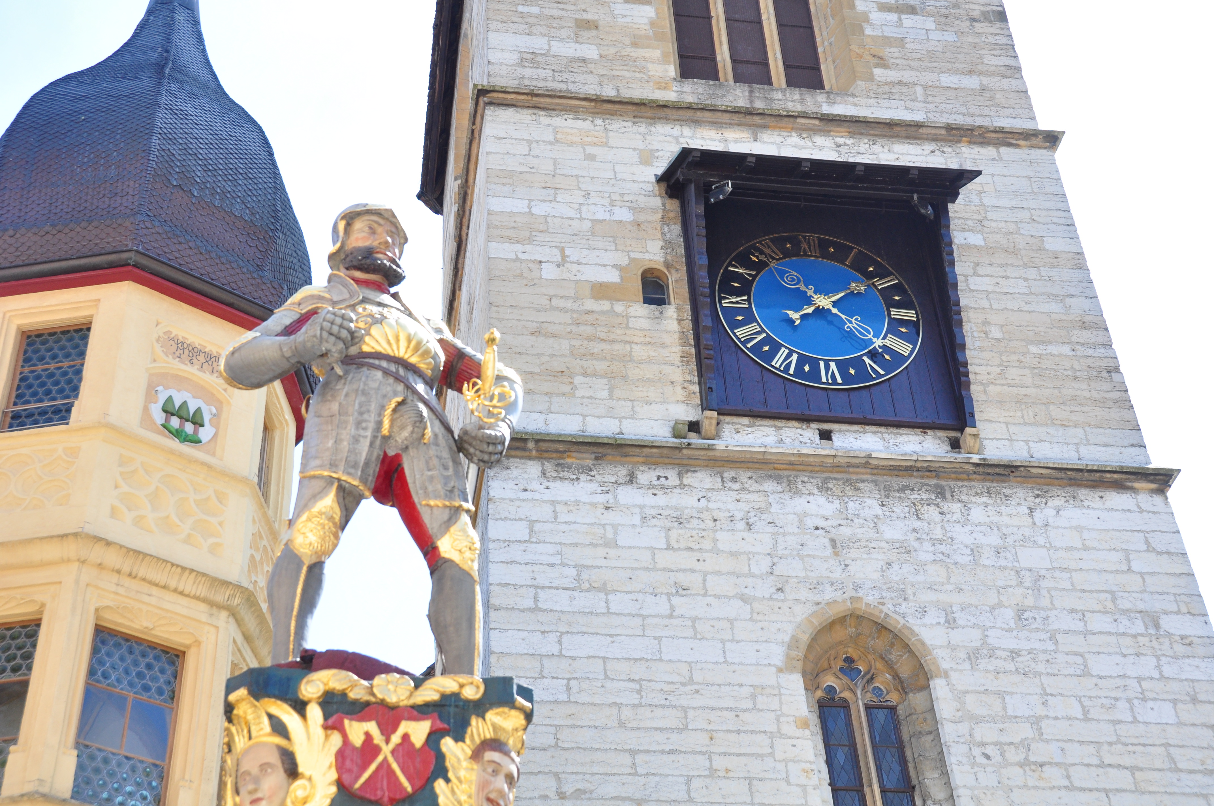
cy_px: 403
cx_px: 607
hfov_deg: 37.9
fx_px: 1768
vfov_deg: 25.7
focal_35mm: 52
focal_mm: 35
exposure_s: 1/250
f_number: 8
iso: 400
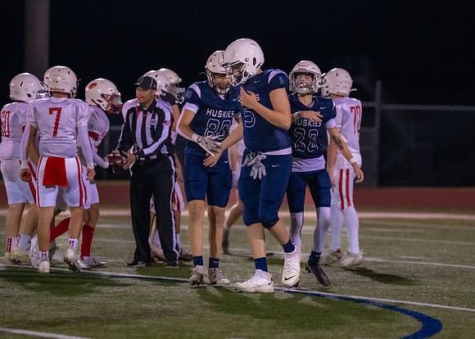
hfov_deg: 6.9
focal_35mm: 290
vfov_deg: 5.0
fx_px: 3918
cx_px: 265
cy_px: 145
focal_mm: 200
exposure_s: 1/1250
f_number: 2.8
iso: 6400
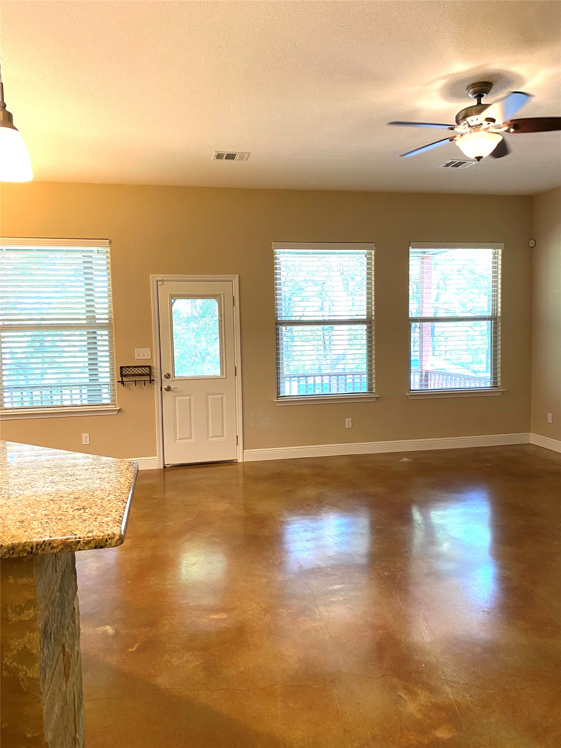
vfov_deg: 67.3
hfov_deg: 53.1
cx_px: 280
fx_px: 562
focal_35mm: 26
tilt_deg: -4.2
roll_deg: +0.6
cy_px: 374
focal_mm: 4.25
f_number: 1.8
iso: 125
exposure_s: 1/60
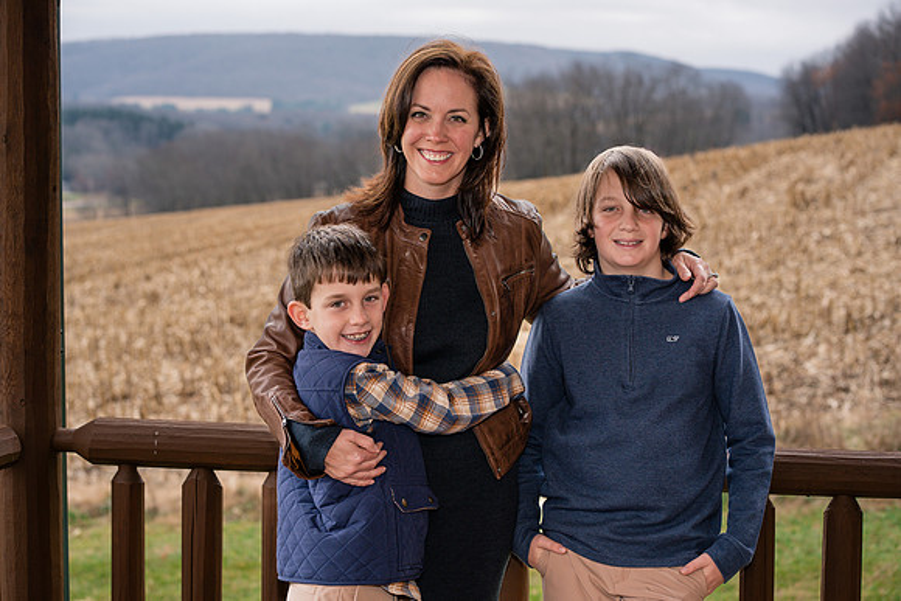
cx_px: 450
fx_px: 2128
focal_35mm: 85
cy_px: 300
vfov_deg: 16.1
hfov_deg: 23.9
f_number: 5.6
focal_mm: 85
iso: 320
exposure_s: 1/250
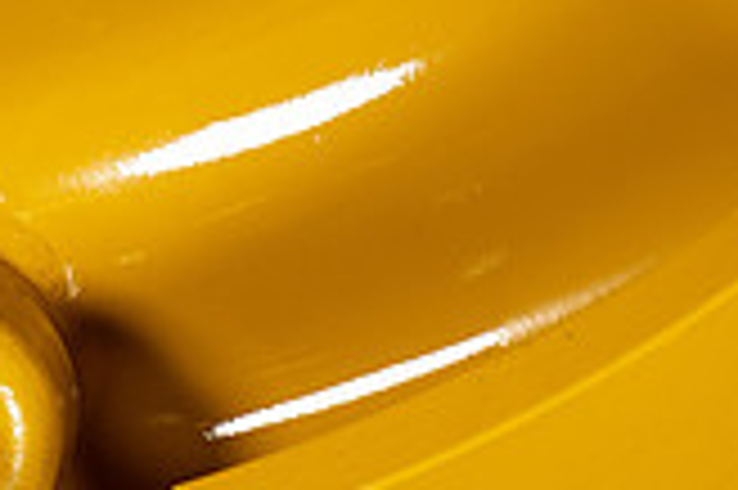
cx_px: -374
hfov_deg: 6.5
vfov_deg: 4.3
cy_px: 533
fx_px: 6451
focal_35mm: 315
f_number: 5.6
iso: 800
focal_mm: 89
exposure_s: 1/100
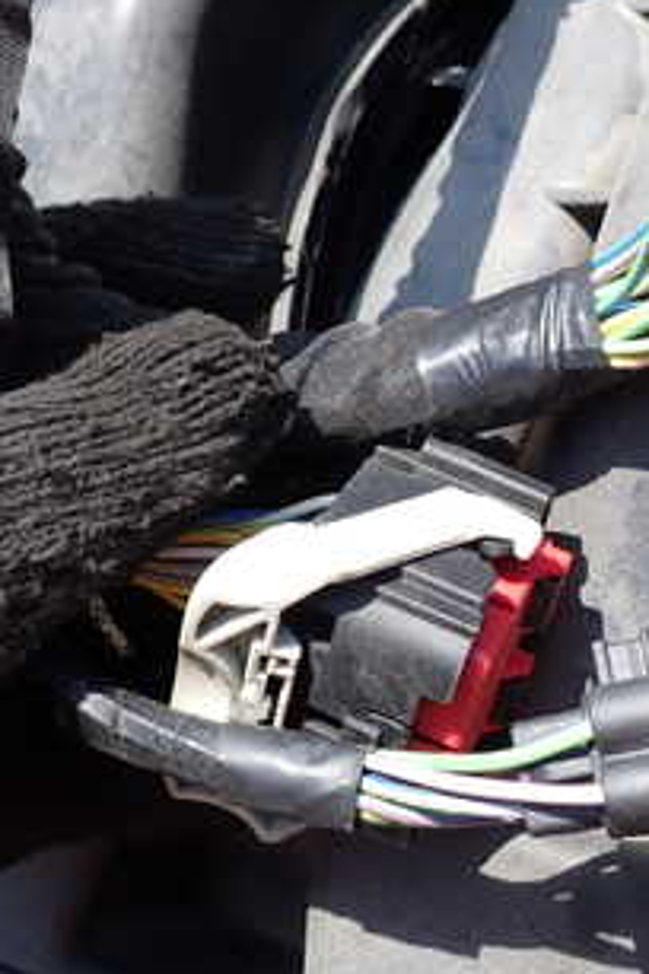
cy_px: 398
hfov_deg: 26.0
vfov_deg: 38.7
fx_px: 1379
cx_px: 522
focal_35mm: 51
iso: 100
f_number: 2.8
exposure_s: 1/500
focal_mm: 4.5
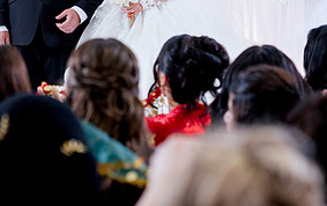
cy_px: -12
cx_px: 72
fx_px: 1036
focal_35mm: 116
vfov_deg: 11.2
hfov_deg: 17.8
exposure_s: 1/200
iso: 640
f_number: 2.5
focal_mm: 50
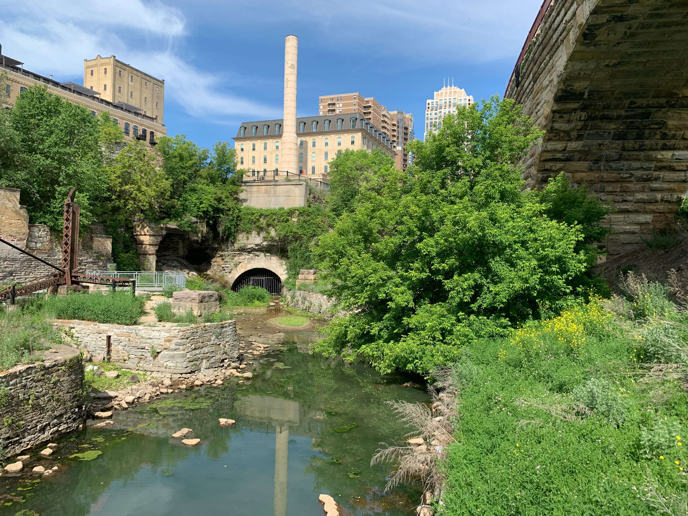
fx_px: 517
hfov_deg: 67.3
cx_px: 344
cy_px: 258
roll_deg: -1.5
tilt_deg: +0.4
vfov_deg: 53.1
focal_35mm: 26
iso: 25
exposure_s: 1/1585
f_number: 1.8
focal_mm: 4.25
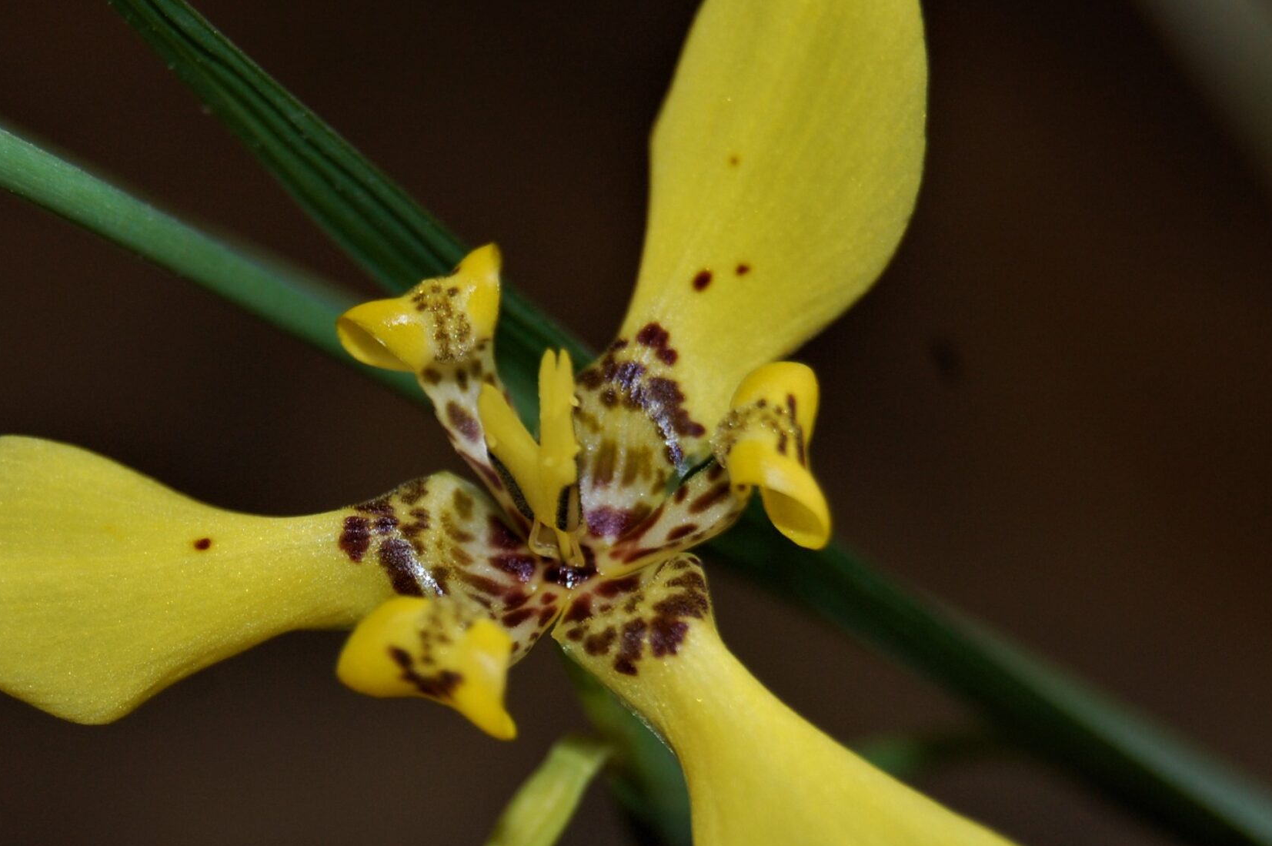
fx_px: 4511
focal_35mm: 128
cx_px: 538
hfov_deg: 16.0
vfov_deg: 10.7
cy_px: 470
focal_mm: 55
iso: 400
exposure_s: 1/60
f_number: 5.6
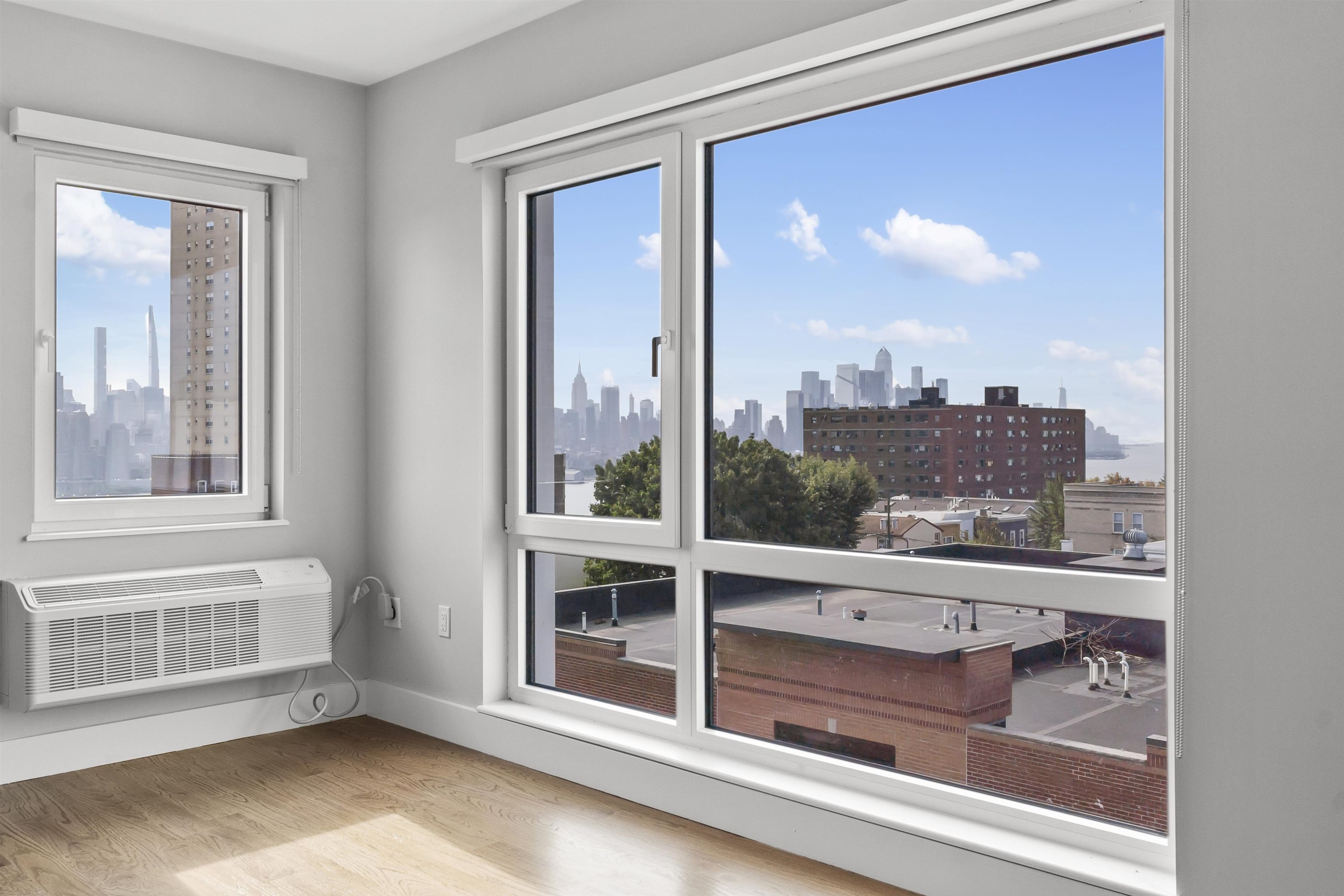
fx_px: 1120
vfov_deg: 43.6
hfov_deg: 61.9
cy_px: 448
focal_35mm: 30
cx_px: 672
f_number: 8
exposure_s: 1/30
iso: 200
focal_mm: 20
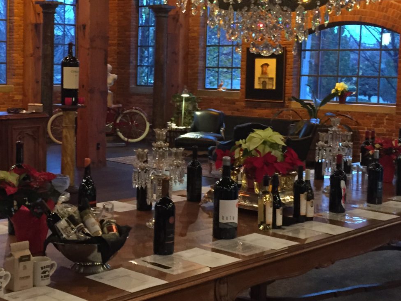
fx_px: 706
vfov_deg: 24.0
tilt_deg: -3.4
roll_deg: -1.4
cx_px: 125
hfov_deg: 31.4
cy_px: 125
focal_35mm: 61
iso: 250
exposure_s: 1/15
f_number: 2.2
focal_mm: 4.15
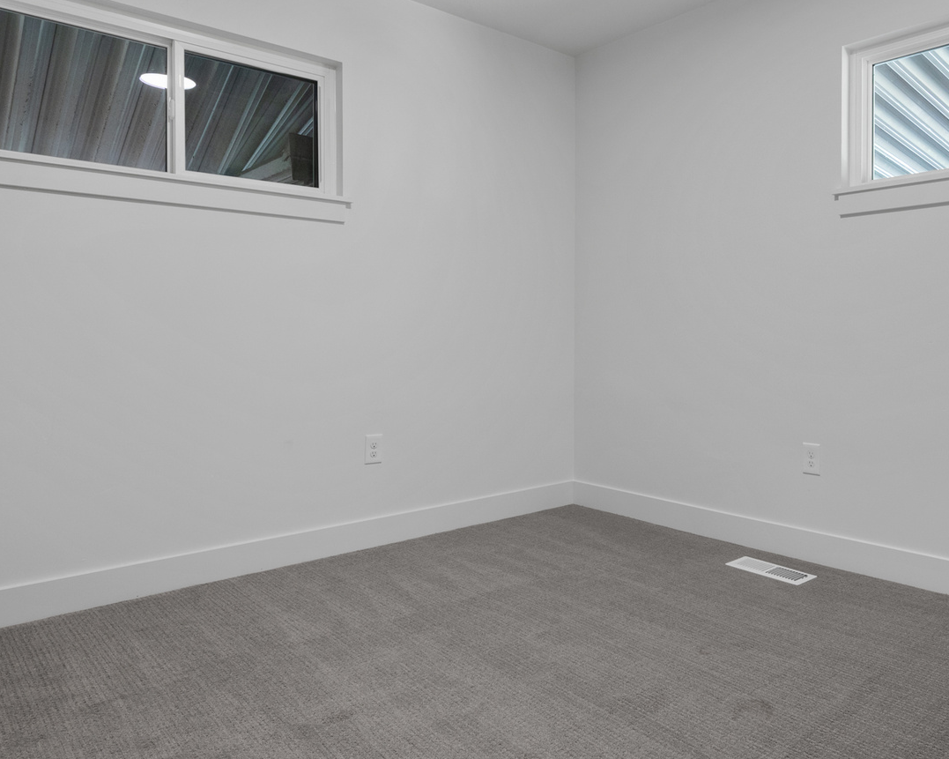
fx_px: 702
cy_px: 317
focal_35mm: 25
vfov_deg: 56.5
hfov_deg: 66.8
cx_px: 610
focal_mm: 14
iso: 500
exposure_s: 1/2
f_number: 8
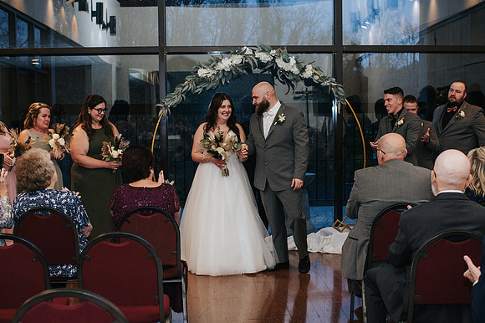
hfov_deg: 37.6
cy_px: 185
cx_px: 242
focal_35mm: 53
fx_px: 713
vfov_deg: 25.5
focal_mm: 35
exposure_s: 1/200
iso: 800
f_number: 3.2
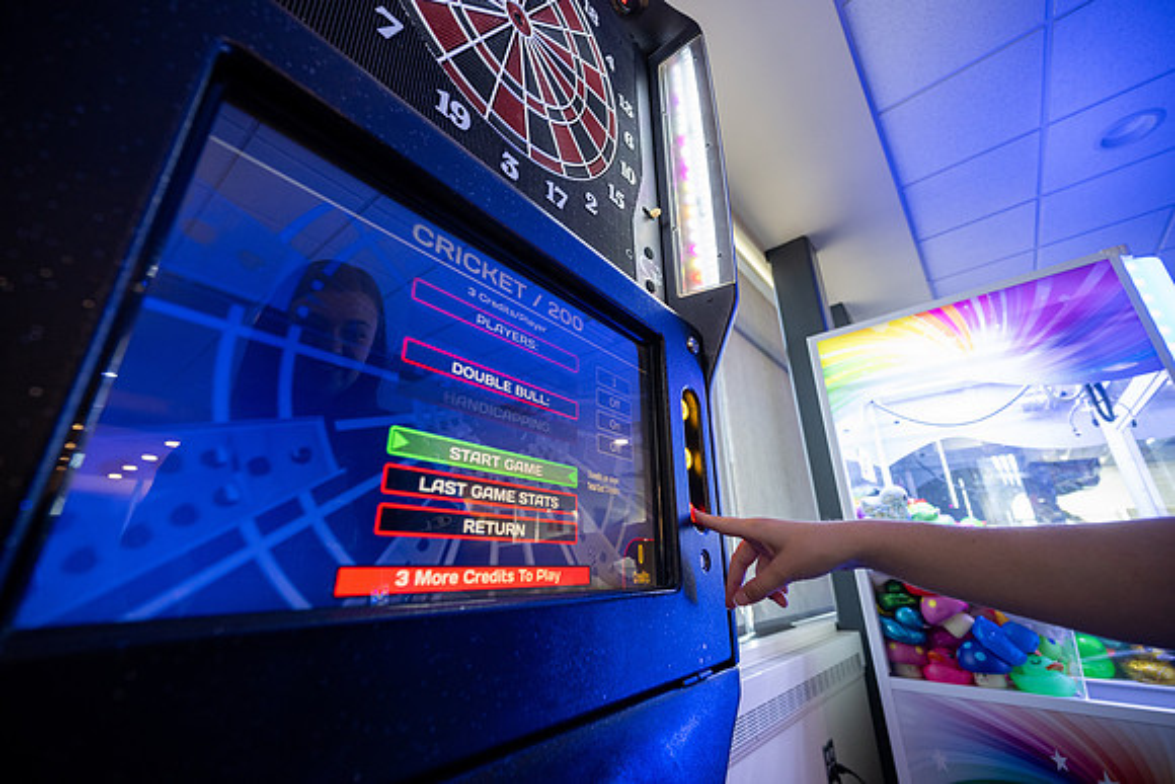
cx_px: 588
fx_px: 457
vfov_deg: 81.2
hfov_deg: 104.2
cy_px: 392
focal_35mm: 14
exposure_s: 1/50
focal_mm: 14
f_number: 4
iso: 800
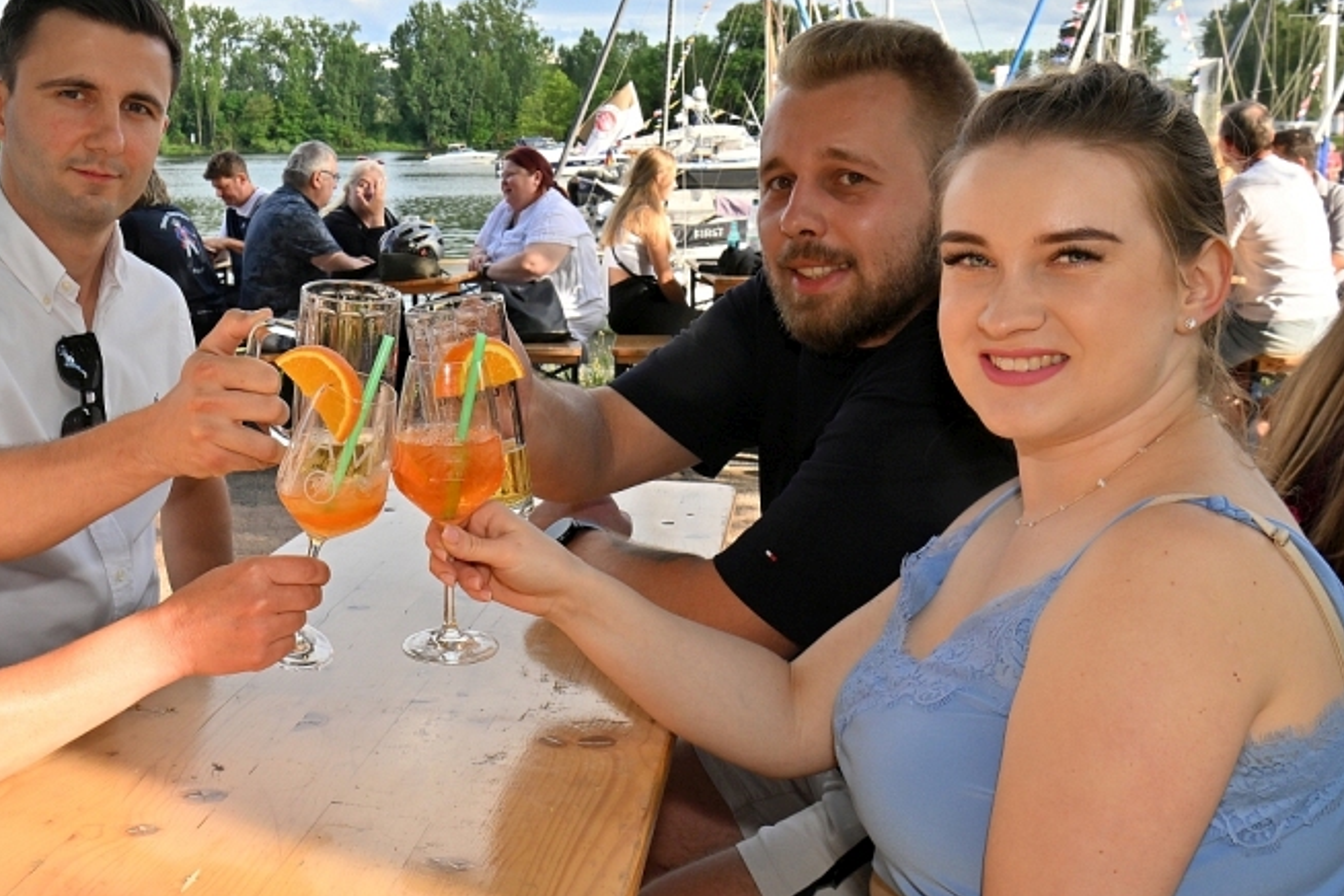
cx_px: 395
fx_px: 1717
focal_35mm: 46
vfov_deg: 29.2
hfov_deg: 41.9
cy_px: 408
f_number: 22
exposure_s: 1/200
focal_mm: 32
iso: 500
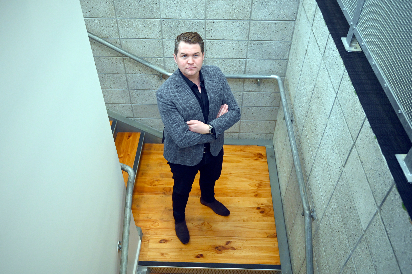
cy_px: 137
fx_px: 354
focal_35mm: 31
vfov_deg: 42.3
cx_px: 206
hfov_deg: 60.3
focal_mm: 31
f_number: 4
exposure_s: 1/200
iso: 3600
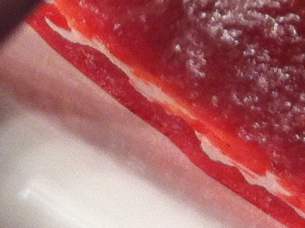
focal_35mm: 210
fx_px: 1848
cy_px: 28
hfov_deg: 9.2
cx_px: 473
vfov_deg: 7.0
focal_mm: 3.85
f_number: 2.8
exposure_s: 1/17
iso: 125
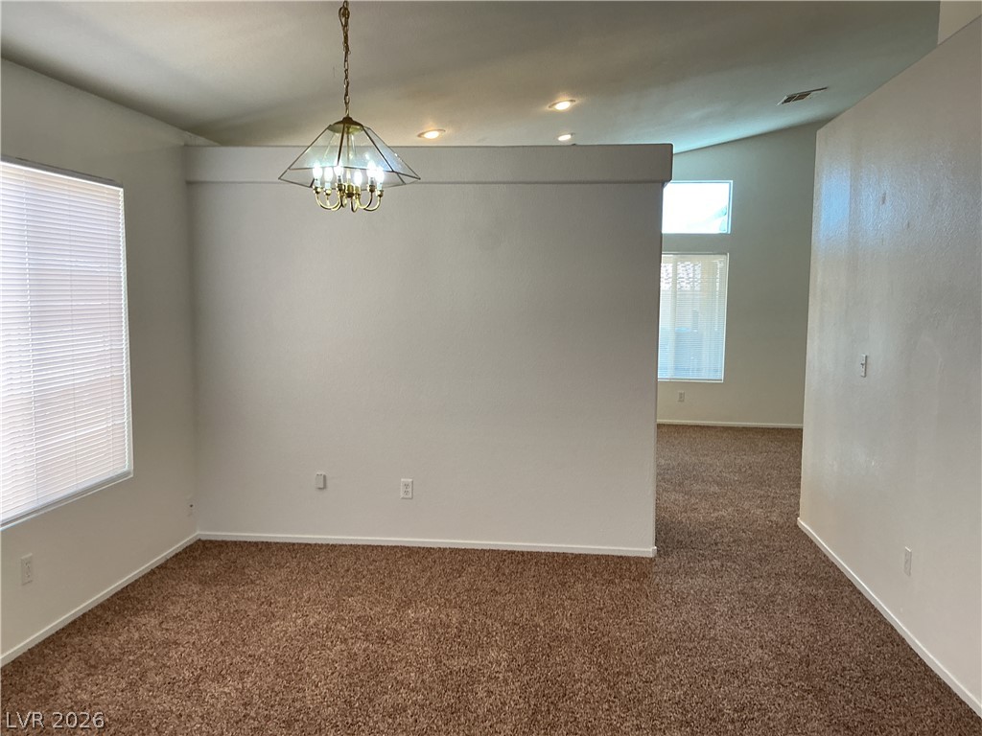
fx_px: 823
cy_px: 368
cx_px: 491
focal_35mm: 29
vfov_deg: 48.2
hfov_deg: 61.7
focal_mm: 3
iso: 100
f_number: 1.8
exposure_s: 1/60
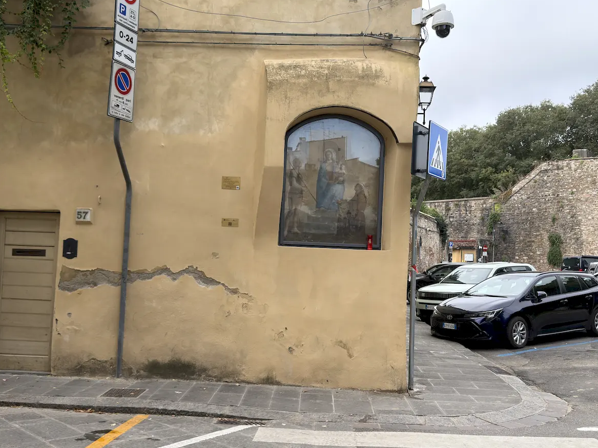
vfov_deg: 39.6
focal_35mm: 36
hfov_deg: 51.4
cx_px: 303
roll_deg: -2.4
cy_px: 227
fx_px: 622
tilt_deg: +1.8
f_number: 1.78
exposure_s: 1/958
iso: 80
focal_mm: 6.76
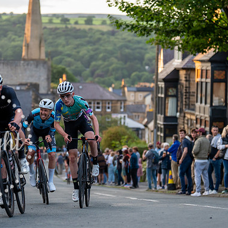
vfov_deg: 13.4
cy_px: 107
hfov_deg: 13.4
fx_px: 969
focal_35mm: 130
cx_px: 80
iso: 2000
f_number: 2.8
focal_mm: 94
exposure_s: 1/1000
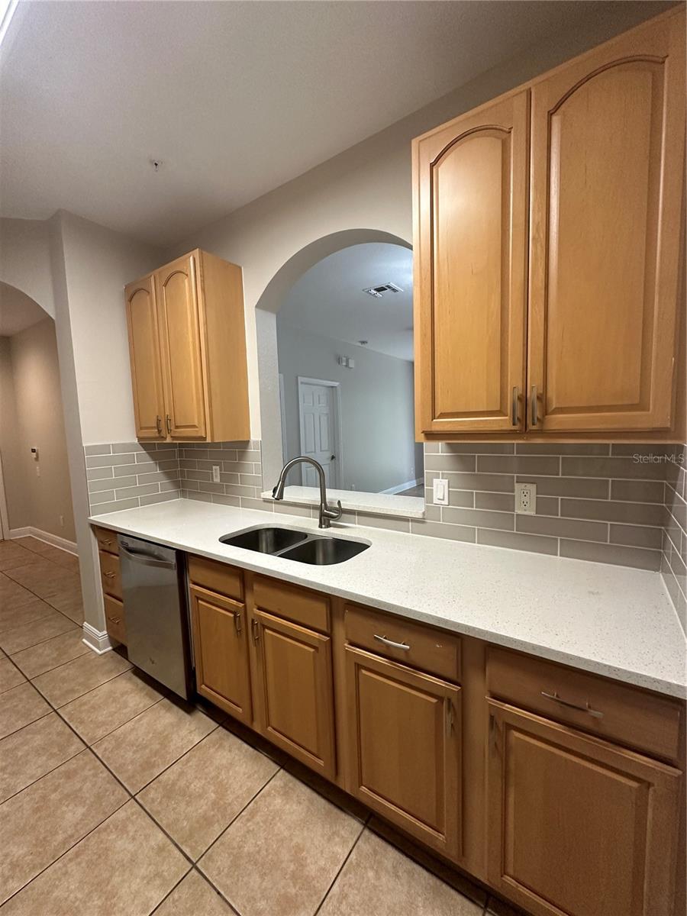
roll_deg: +1.5
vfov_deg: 102.1
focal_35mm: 14
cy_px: 458
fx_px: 370
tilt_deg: -5.2
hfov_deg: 85.7
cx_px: 344
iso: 250
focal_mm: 2.22
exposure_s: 1/120
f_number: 2.2
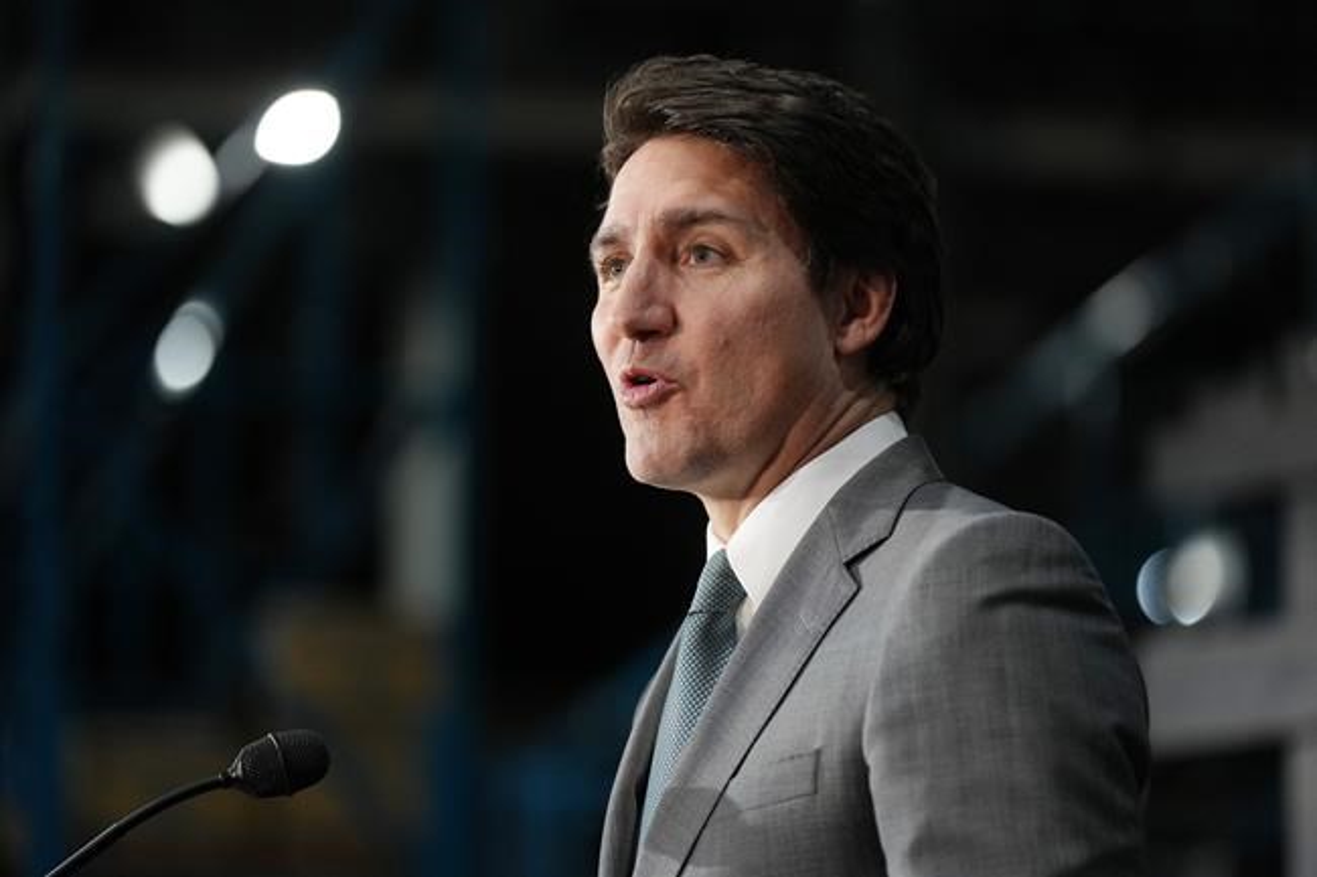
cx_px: 658
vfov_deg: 8.8
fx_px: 5669
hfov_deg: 13.3
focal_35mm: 155
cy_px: 438
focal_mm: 155
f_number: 2.8
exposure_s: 1/800
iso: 2500
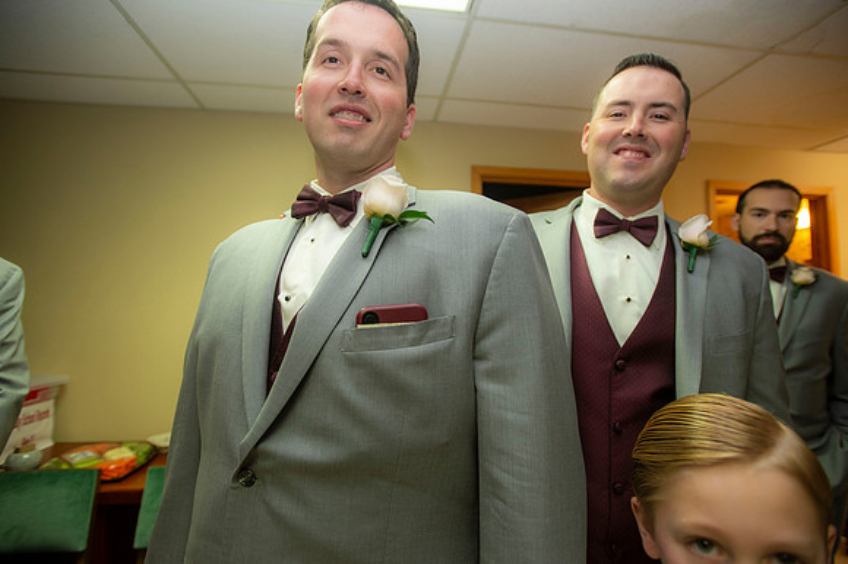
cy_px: 282
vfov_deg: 64.5
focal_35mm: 19
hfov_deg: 86.9
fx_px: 447
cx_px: 424
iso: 1250
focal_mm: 19
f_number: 3.2
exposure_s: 1/200
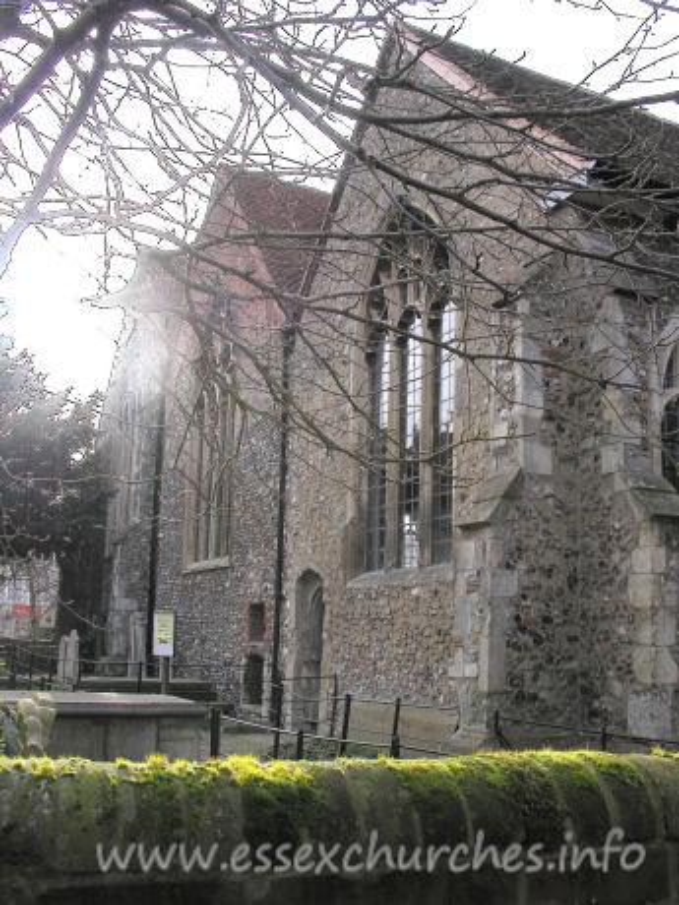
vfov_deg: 52.6
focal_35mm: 35
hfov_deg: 40.7
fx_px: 915
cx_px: 340
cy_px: 452
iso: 50
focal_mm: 8.9
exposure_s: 1/130
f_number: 4.5
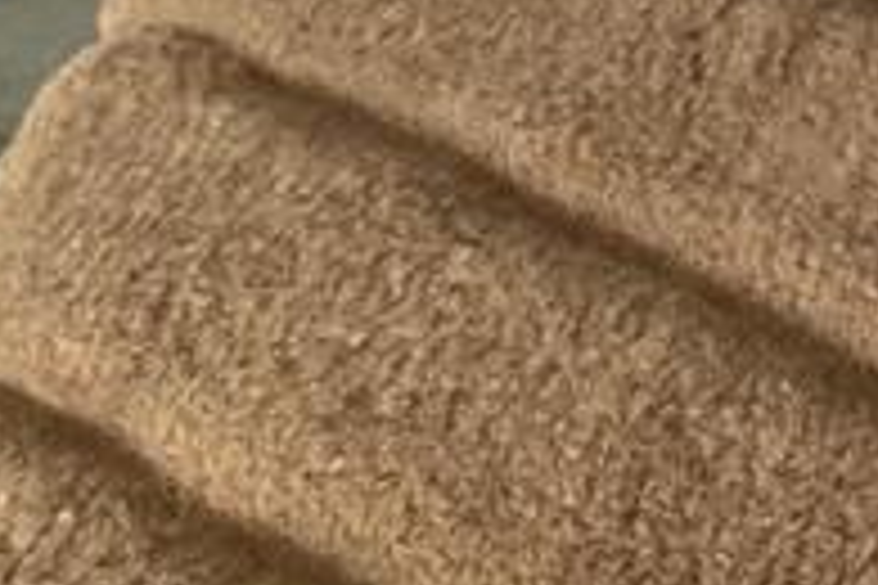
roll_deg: +1.5
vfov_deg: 9.6
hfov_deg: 13.0
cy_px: 518
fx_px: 3463
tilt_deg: -42.0
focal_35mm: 142
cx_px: 1607
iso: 500
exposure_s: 1/44
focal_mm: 4.25
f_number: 1.8
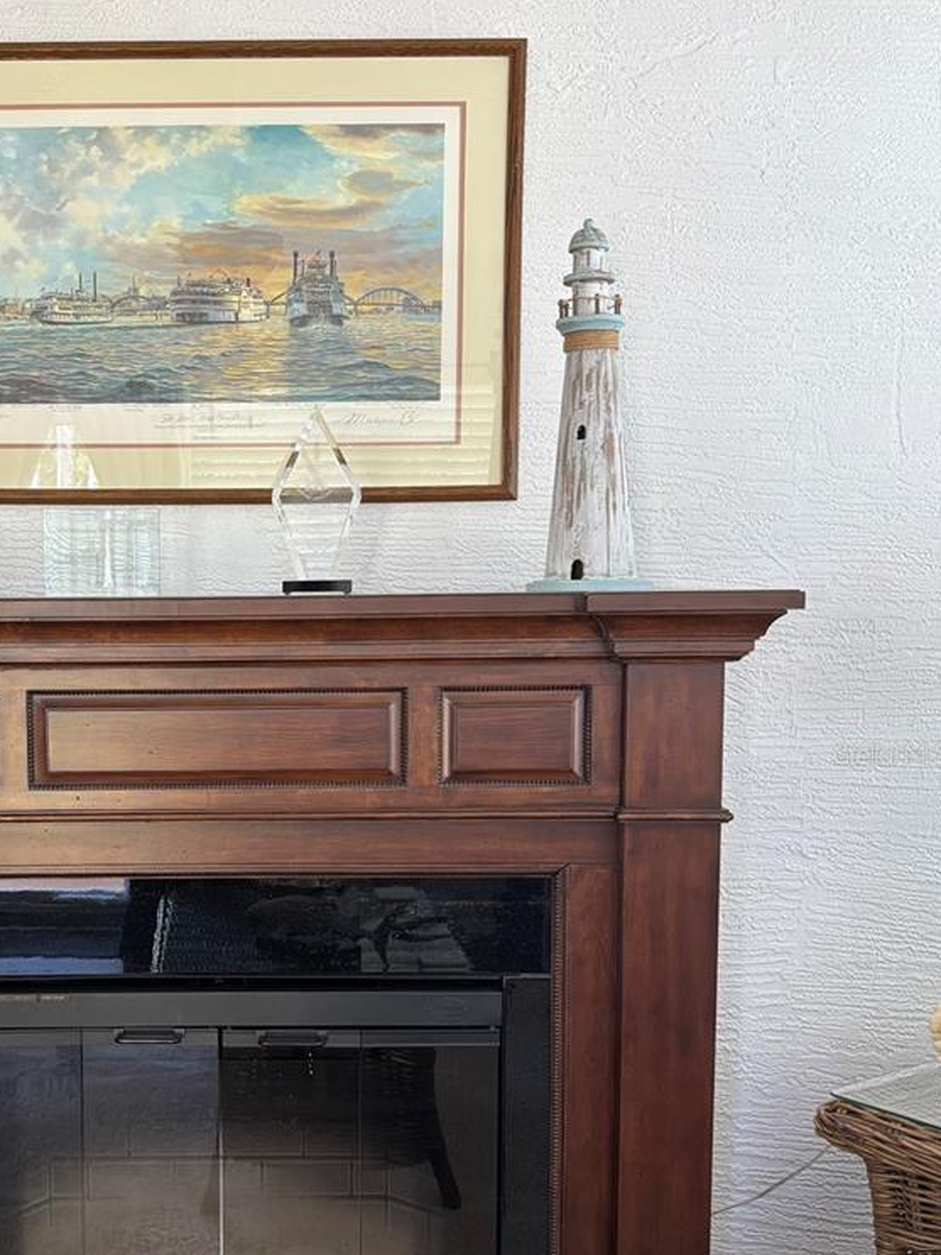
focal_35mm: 42
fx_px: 1523
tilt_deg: -6.1
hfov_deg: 33.4
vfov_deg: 44.6
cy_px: 753
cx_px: 194
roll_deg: +0.2
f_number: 1.6
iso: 100
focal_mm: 5.96
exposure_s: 1/121
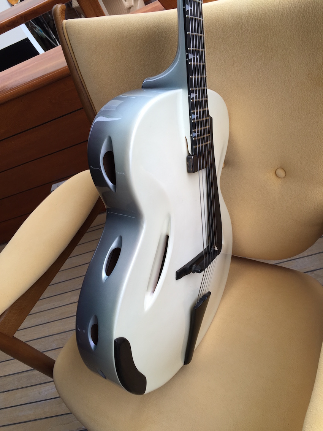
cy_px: 216
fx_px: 361
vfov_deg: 61.7
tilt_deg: -47.7
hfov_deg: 48.2
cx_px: 162
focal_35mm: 29
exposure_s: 1/122
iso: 32
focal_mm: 4.15
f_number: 2.2
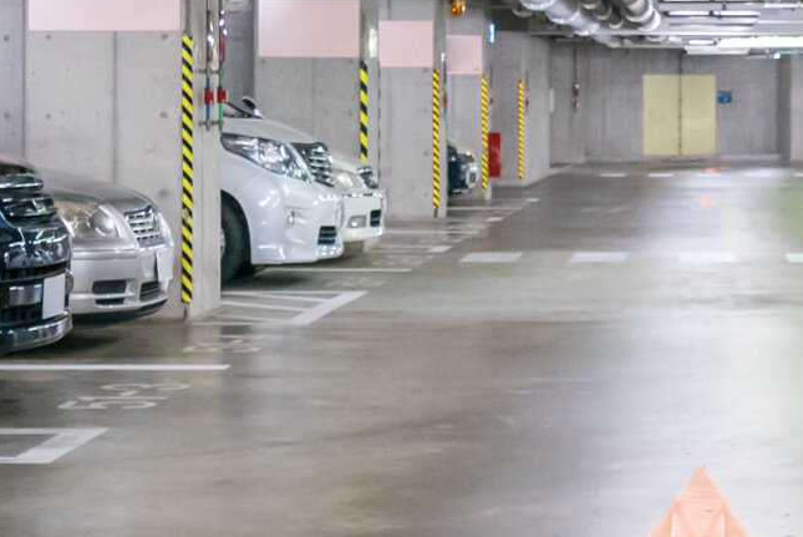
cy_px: 225
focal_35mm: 114
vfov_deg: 12.0
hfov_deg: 17.7
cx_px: 703
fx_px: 2544
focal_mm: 35
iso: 3200
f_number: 5
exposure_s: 1/50
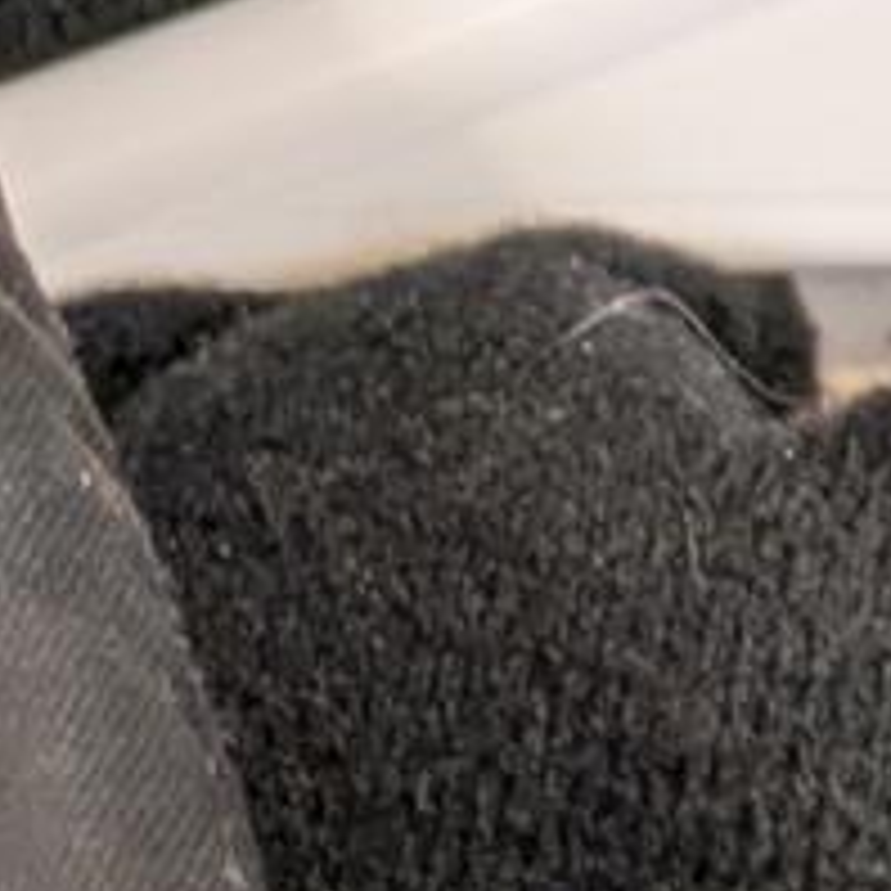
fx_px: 10629
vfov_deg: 4.6
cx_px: 1906
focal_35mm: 365
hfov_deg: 4.7
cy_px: 2754
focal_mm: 5.43
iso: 143
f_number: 1.89
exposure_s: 1/40
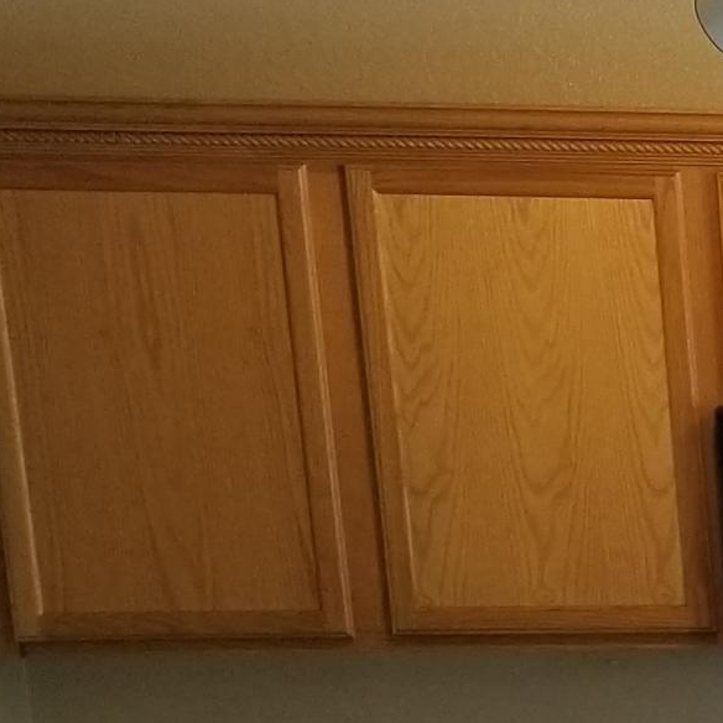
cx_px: 1763
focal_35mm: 118
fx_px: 2788
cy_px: 1088
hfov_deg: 11.8
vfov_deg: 13.9
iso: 125
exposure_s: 1/60
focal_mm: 4.3
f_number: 1.7
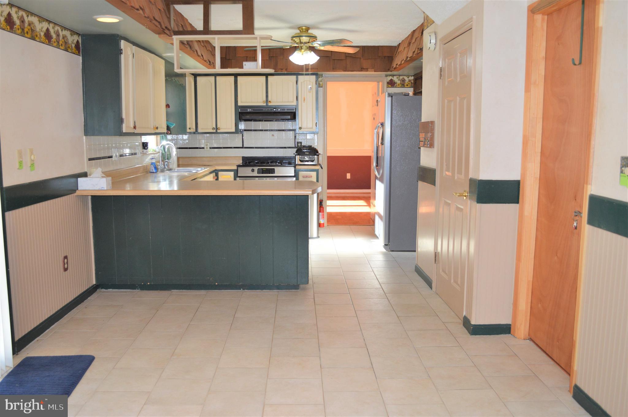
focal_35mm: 30
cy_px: 208
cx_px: 314
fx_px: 523
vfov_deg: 43.5
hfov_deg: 62.0
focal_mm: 20
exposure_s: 1/100
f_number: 4
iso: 400
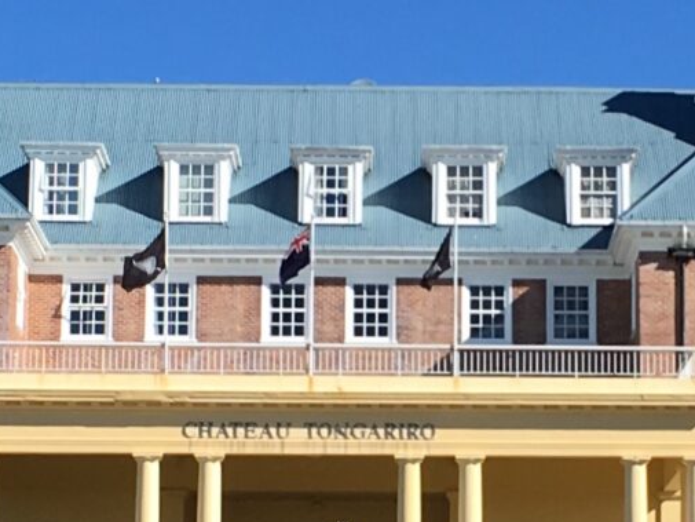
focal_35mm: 147
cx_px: 476
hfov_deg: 13.4
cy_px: 364
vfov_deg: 10.1
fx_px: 2952
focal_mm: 4.15
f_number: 2.2
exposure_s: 1/1479
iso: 25
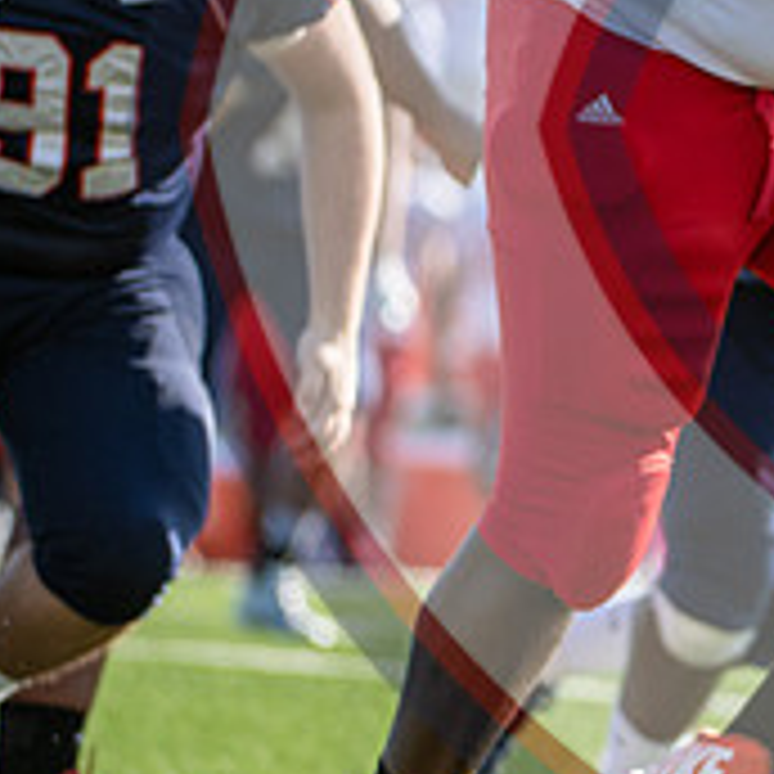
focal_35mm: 667
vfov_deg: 2.6
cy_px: 126
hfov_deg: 2.6
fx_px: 16873
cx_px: 1147
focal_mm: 200
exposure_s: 1/1000
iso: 250
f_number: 4
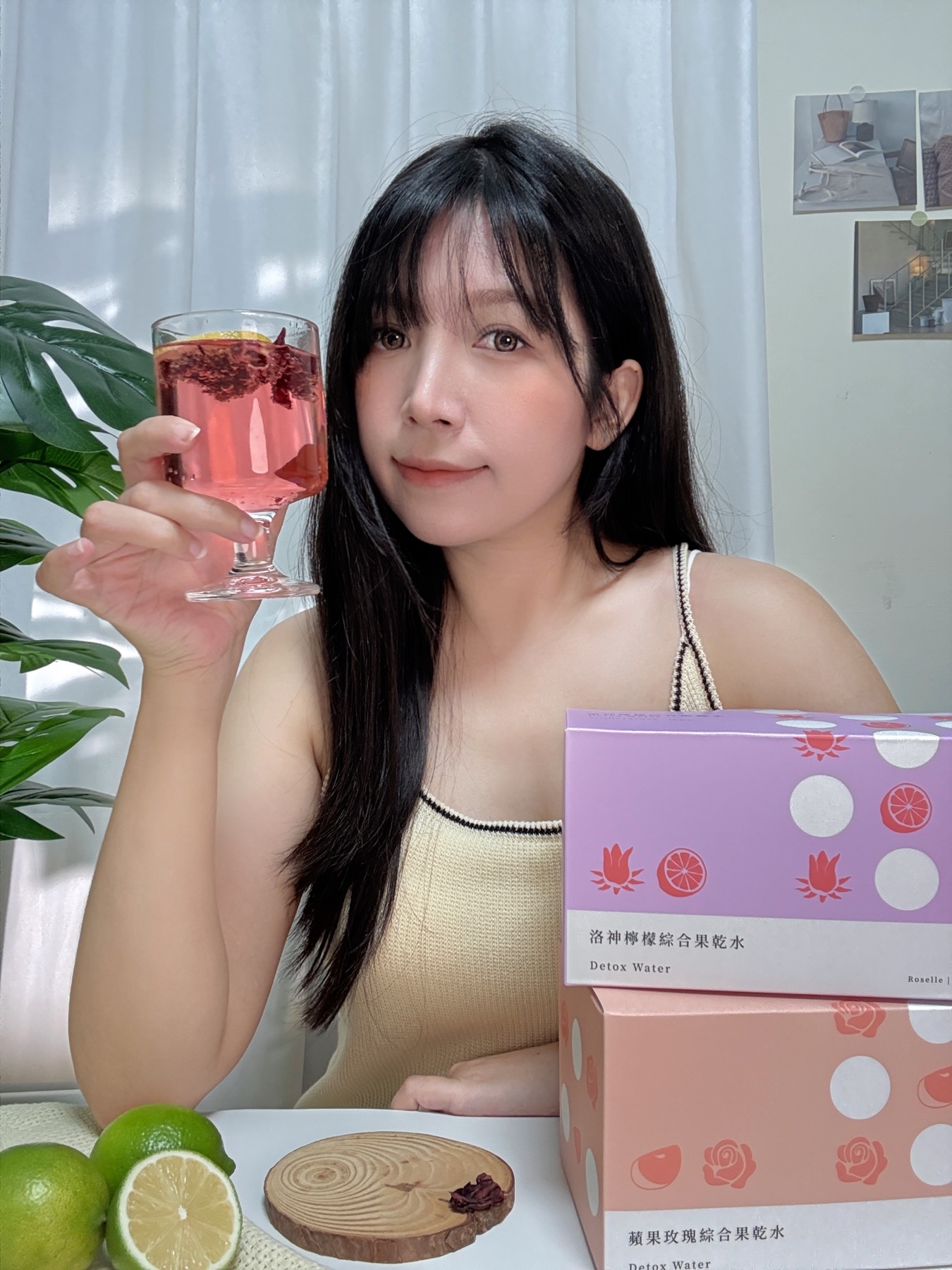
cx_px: 476
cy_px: 635
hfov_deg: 46.8
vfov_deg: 60.0
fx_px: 1100
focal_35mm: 30
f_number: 1.9
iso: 160
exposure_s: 1/60
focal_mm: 2.69
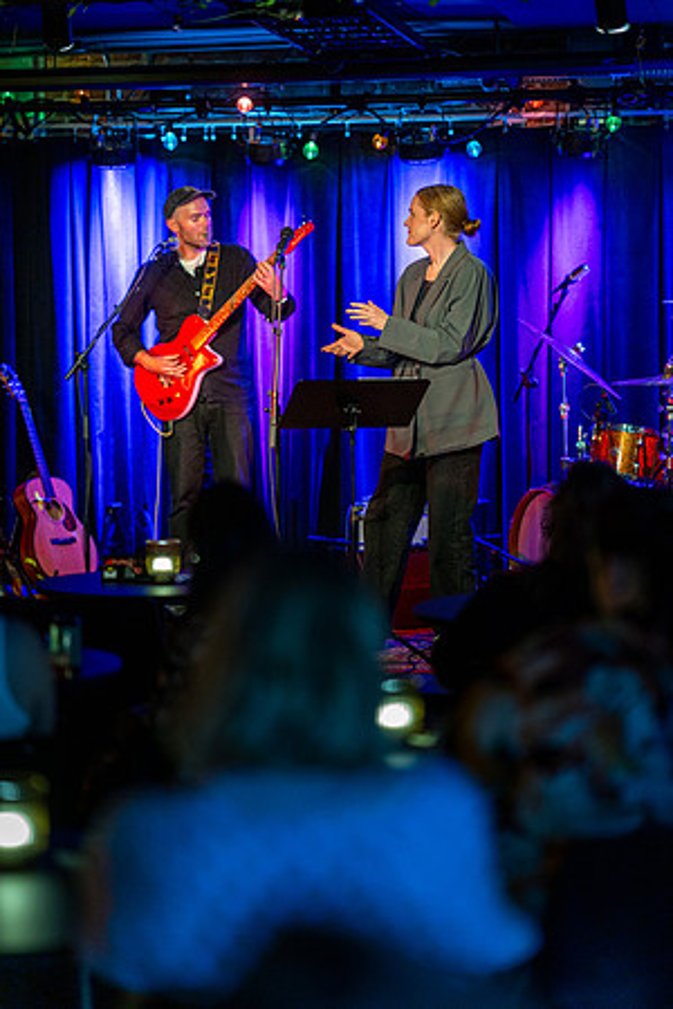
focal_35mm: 85
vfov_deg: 23.9
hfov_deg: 16.1
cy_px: 504
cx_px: 336
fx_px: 2383
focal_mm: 85
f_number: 1.4
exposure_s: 1/200
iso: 2500
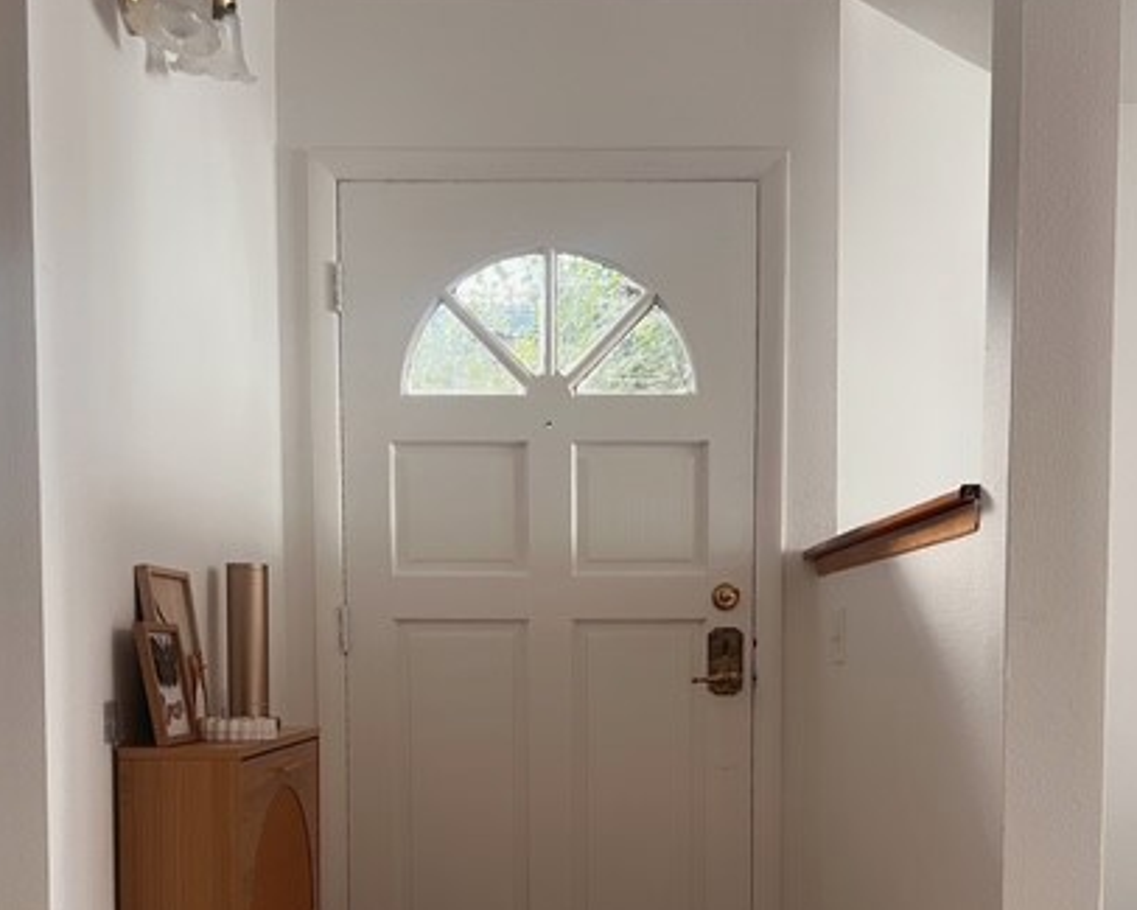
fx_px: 1346
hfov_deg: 45.8
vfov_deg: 36.2
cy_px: 722
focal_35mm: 40
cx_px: 580
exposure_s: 1/60
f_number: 1.5
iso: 125
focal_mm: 5.7
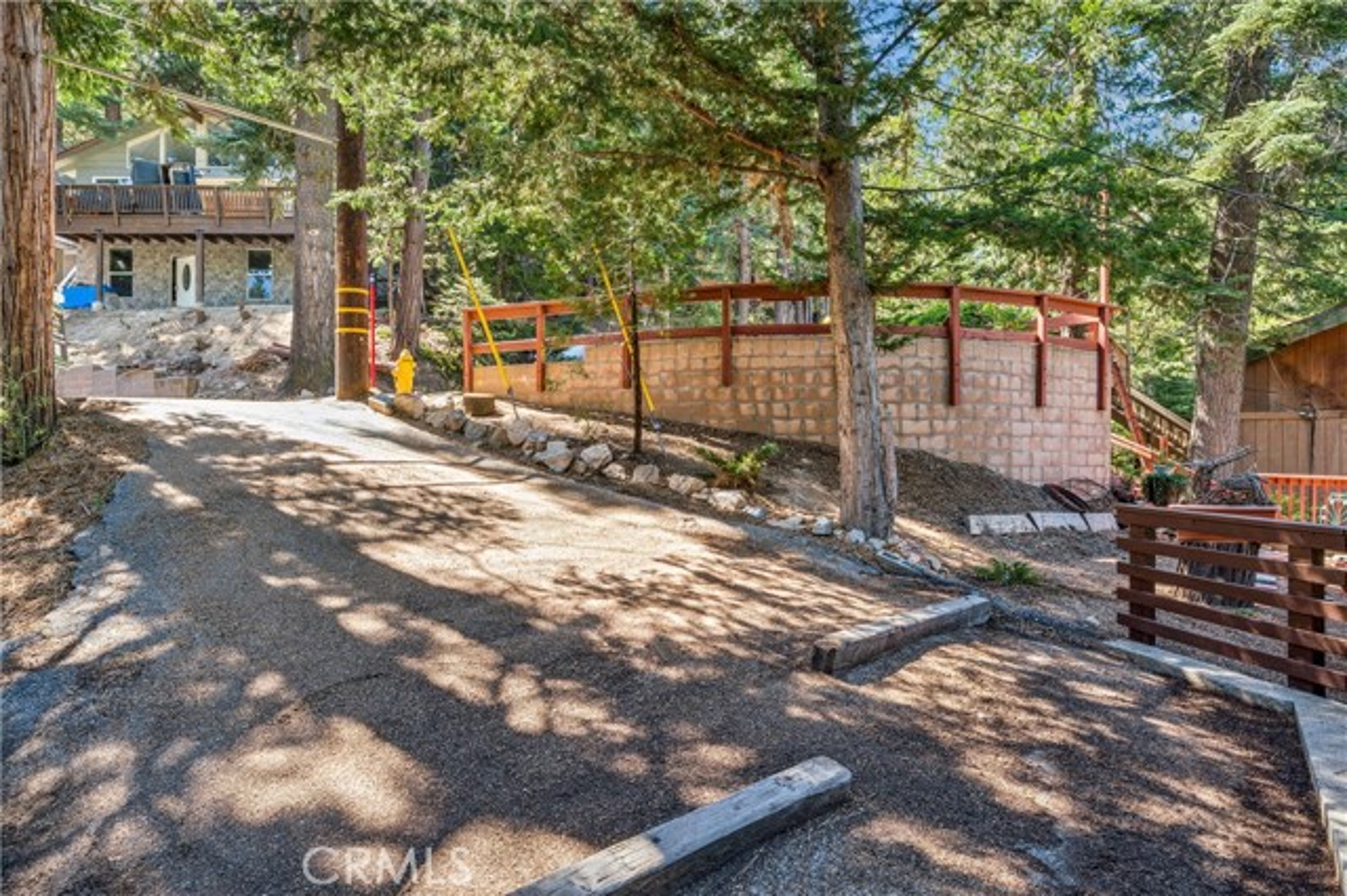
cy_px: 448
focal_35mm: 20
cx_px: 674
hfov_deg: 83.2
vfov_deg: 61.1
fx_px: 759
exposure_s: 1/2
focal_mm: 20.3
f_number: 22
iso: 100
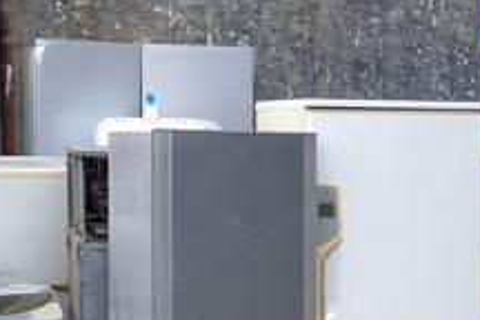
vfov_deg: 13.1
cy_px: 346
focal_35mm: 103
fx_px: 1373
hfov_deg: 19.6
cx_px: 74
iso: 1000
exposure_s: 1/200
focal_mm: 39
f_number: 5.6
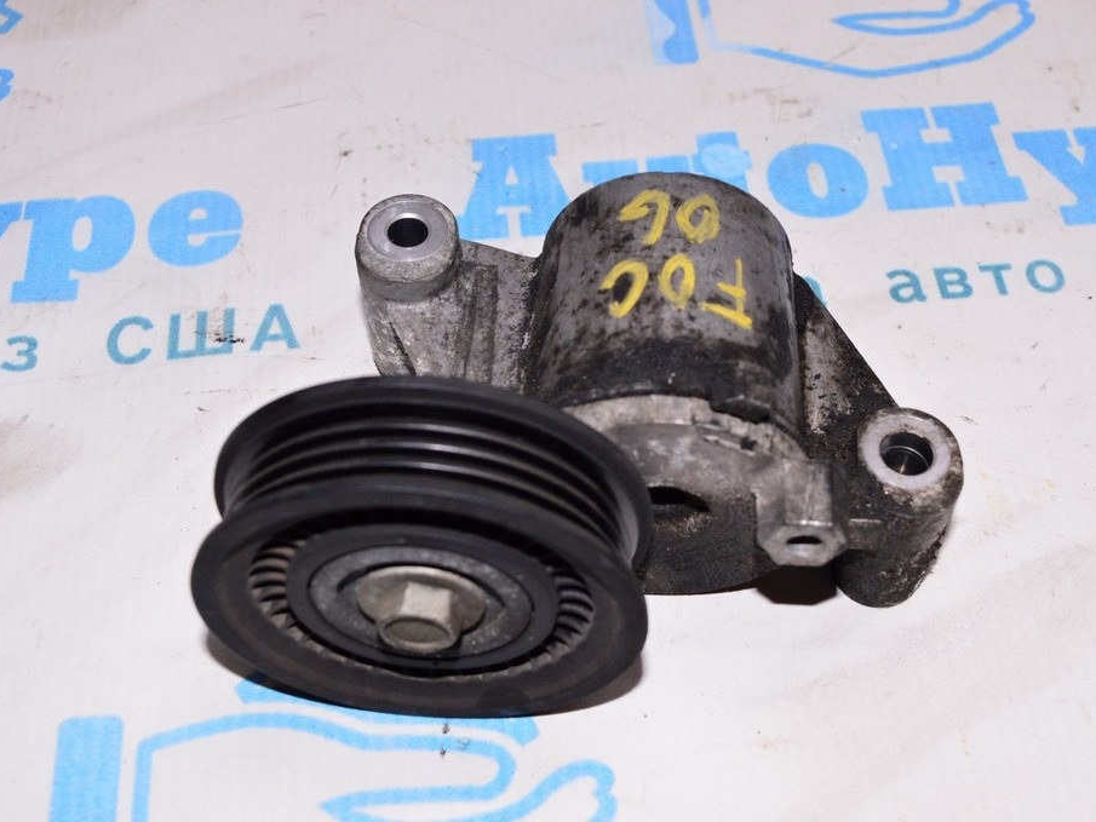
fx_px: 1601
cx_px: 568
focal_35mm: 51
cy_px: 411
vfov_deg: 28.8
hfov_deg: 37.8
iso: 1600
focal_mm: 31
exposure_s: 1/200
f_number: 8
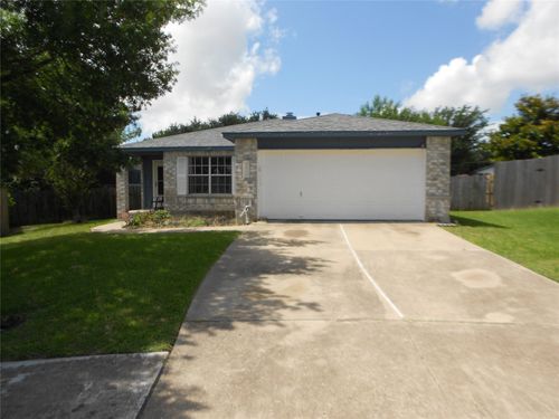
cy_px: 210
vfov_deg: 53.1
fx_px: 420
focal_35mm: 26
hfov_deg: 67.3
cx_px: 280
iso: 80
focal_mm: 4.6
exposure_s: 1/1000
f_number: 3.2
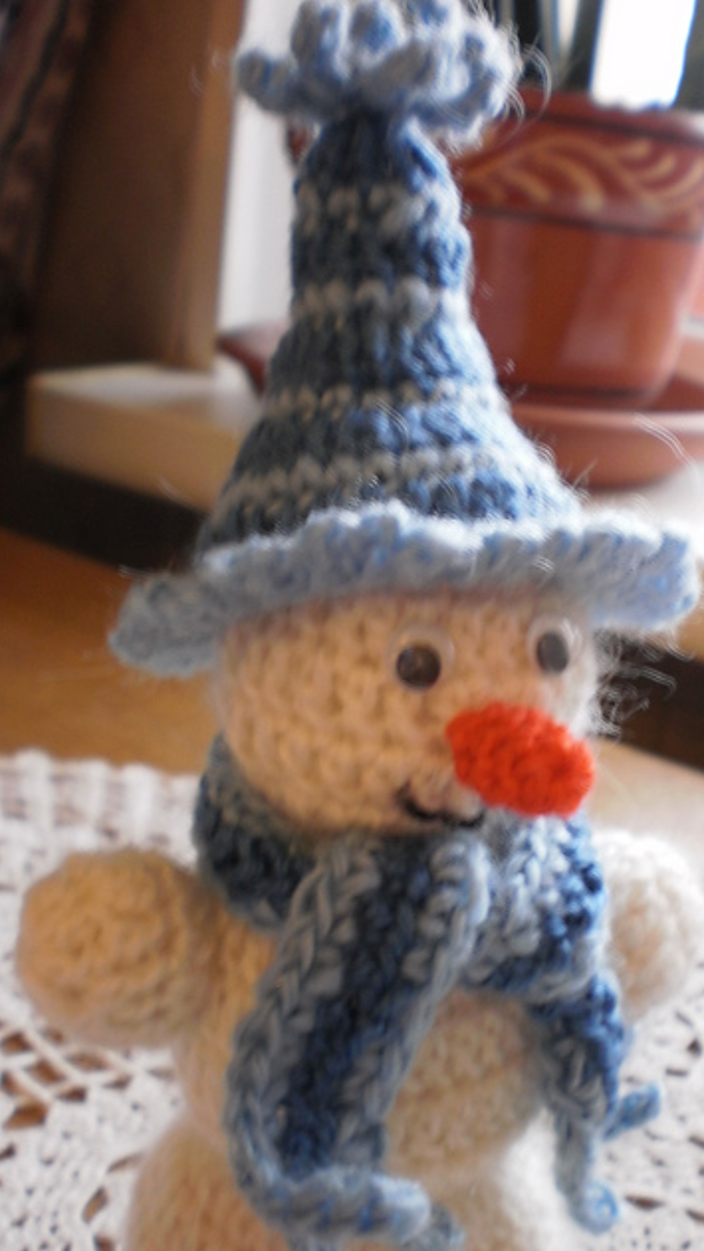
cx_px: 432
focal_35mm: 42
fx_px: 1394
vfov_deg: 48.4
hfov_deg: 28.3
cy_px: 626
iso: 125
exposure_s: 1/3
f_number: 3.1
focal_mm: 6.3
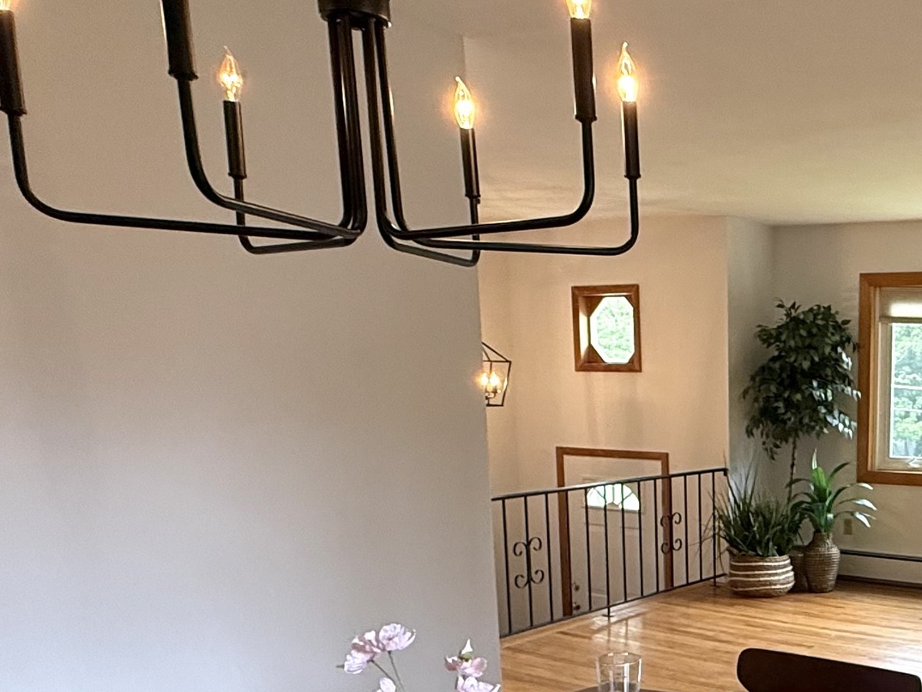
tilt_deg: -12.1
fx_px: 1065
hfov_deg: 42.1
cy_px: 605
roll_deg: -1.0
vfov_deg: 34.2
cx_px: 866
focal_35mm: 40
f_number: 2.2
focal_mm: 2.22
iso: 250
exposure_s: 1/120
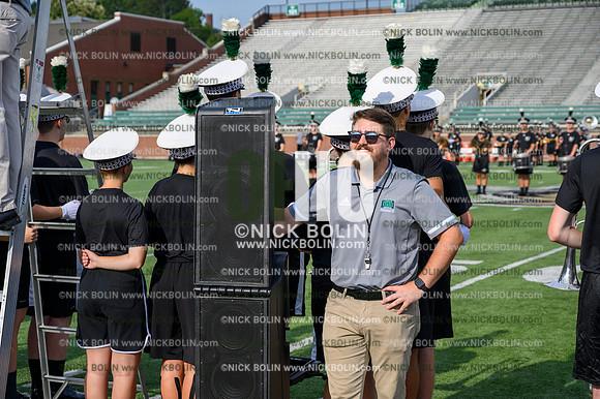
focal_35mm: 70
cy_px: 200
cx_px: 300
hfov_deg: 28.9
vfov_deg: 19.4
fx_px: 1166
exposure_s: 1/640
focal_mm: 70
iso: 100
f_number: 5.6
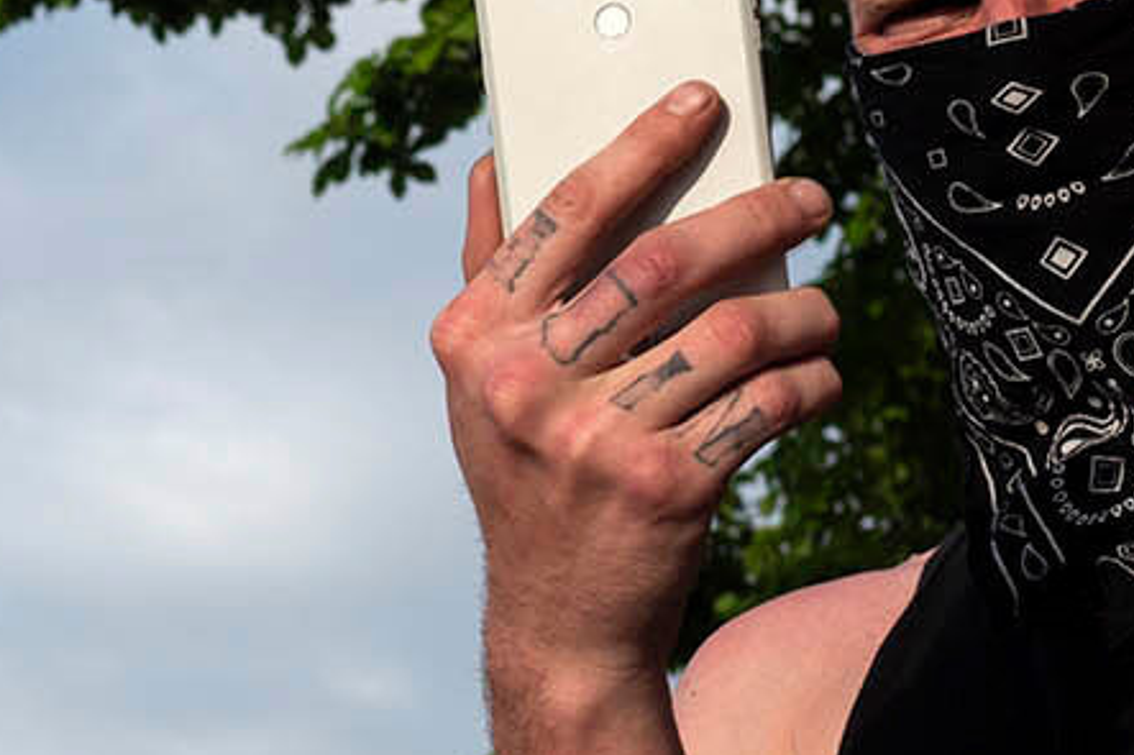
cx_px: -919
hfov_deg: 12.0
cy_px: 879
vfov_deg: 8.6
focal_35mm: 158
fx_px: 4975
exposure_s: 1/400
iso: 160
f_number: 9
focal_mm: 35
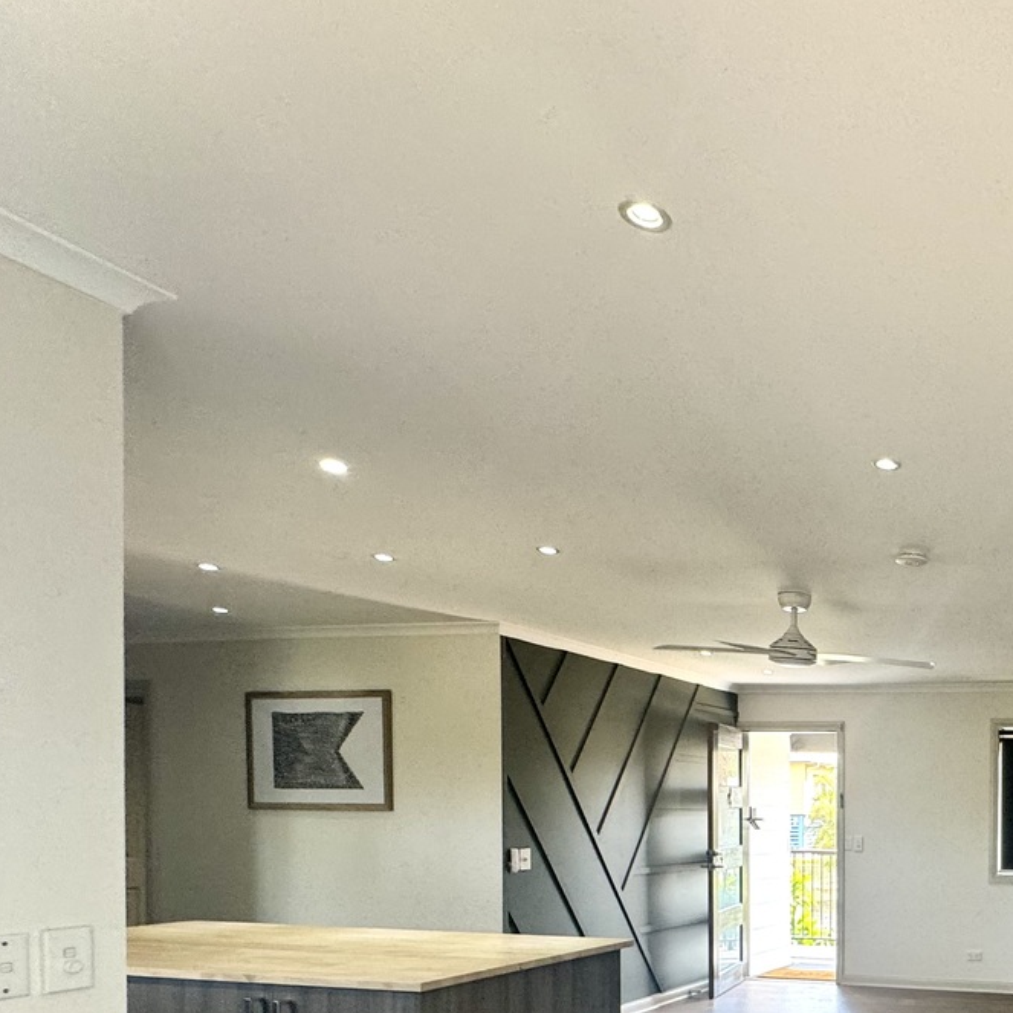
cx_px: 1054
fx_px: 927
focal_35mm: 28
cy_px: 843
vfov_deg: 52.7
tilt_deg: -0.6
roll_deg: -0.6
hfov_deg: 46.1
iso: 160
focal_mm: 2.22
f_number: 2.2
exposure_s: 1/100
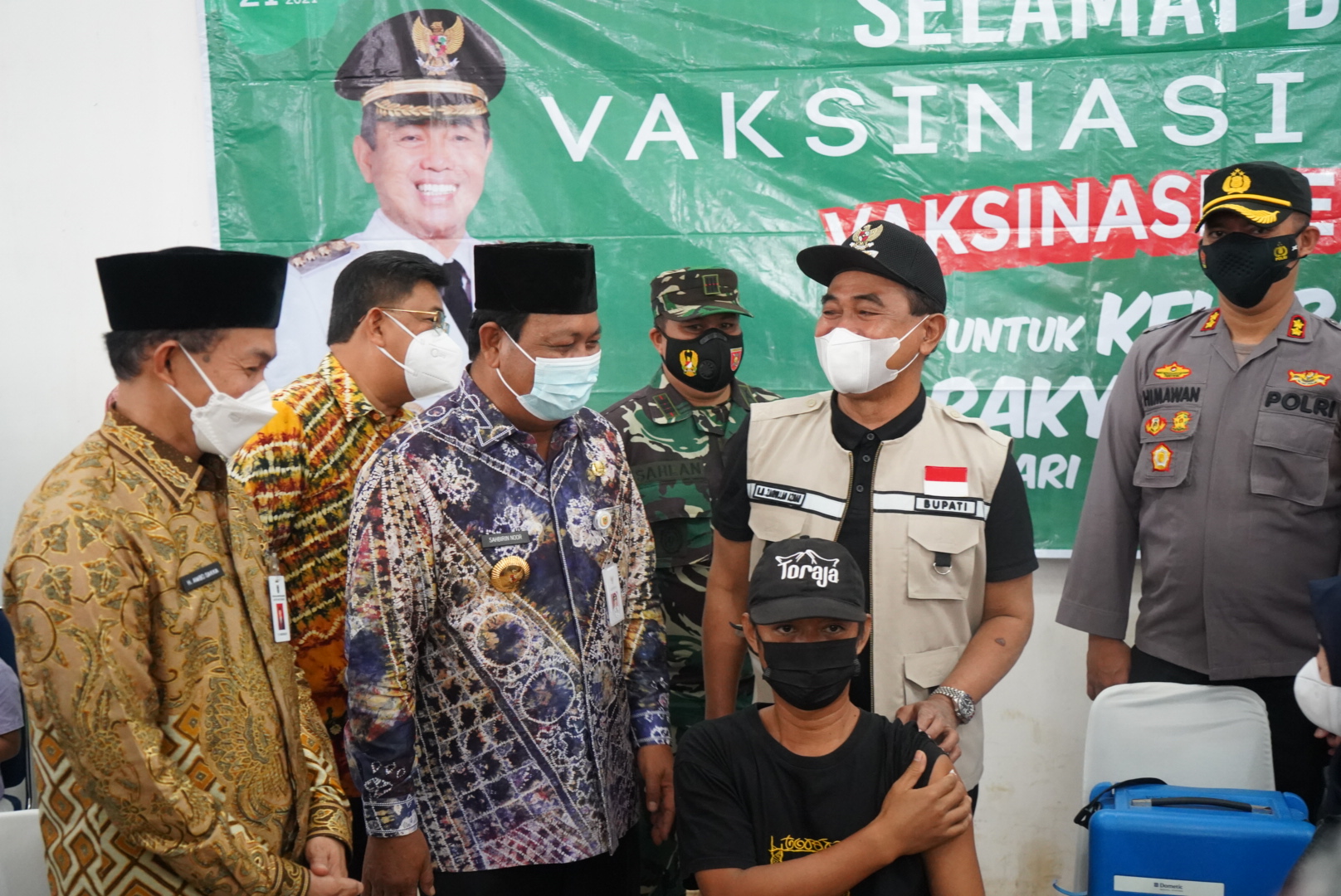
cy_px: 448
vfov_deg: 32.7
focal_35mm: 41
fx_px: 1528
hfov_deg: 47.4
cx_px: 670
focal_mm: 41
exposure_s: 1/100
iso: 8000
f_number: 4
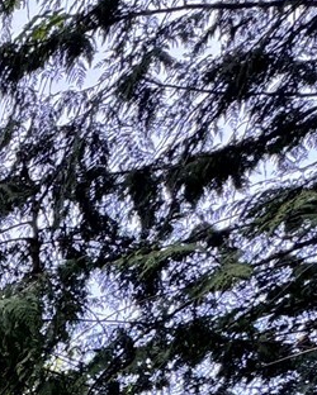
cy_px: 720
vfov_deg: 19.7
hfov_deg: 12.6
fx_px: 820
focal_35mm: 70
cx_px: -562
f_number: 2.2
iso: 40
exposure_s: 1/112
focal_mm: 2.22
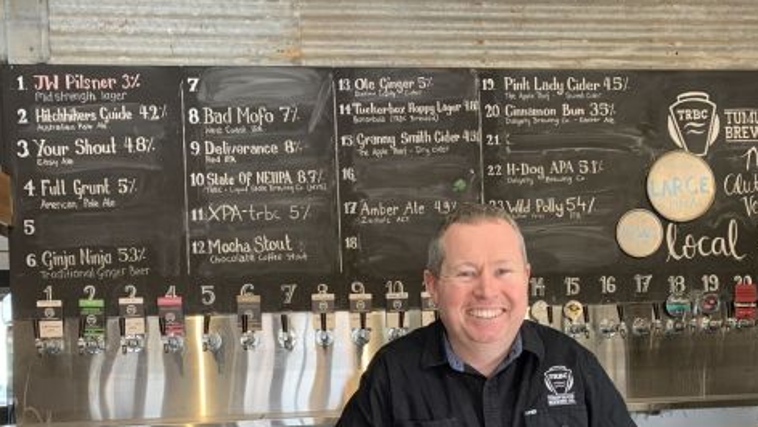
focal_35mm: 36
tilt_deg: +1.1
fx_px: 724
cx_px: 401
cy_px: 355
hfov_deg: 55.2
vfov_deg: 31.8
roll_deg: +1.8
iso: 80
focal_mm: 4.25
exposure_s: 1/50
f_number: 1.8
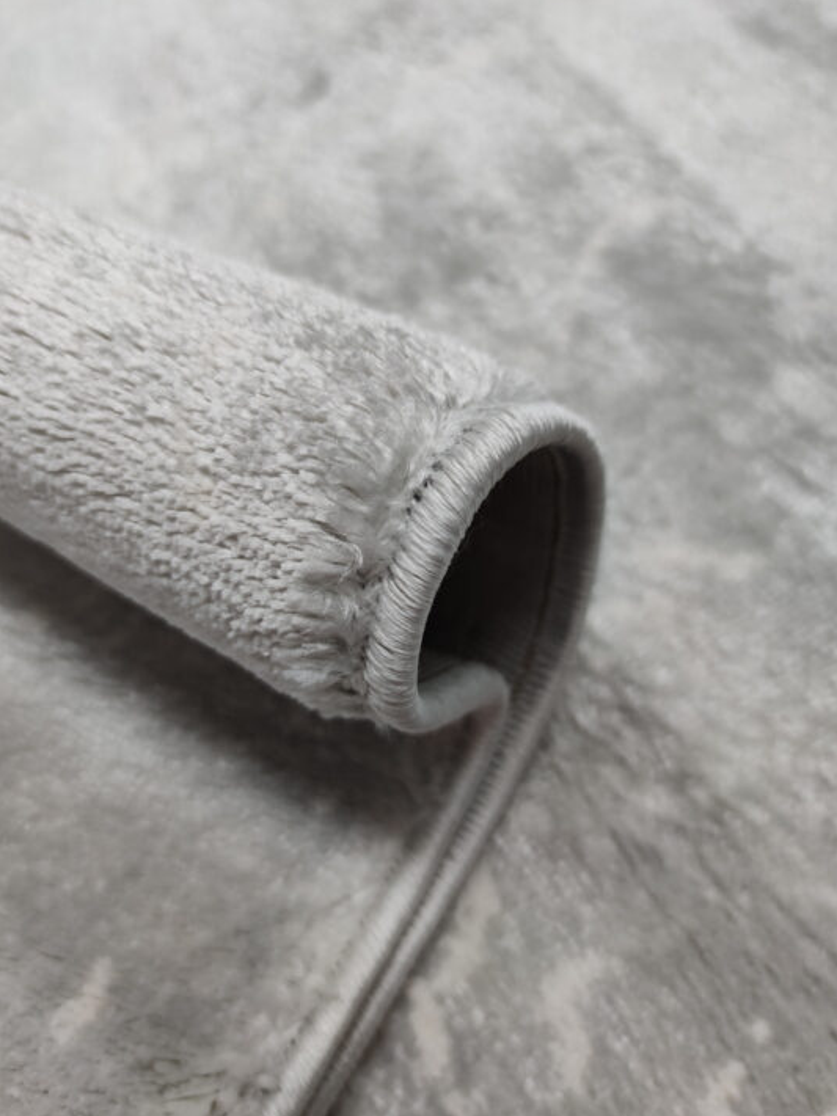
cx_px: 419
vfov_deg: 65.3
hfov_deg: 51.3
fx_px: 871
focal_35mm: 27
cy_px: 545
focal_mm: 6.72
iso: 198
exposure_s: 1/100
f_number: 1.69
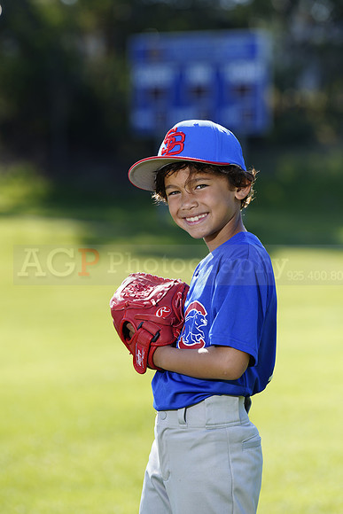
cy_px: 257
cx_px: 172
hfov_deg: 6.9
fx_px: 2856
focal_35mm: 200
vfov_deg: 10.3
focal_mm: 200
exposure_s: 1/250
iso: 100
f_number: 5
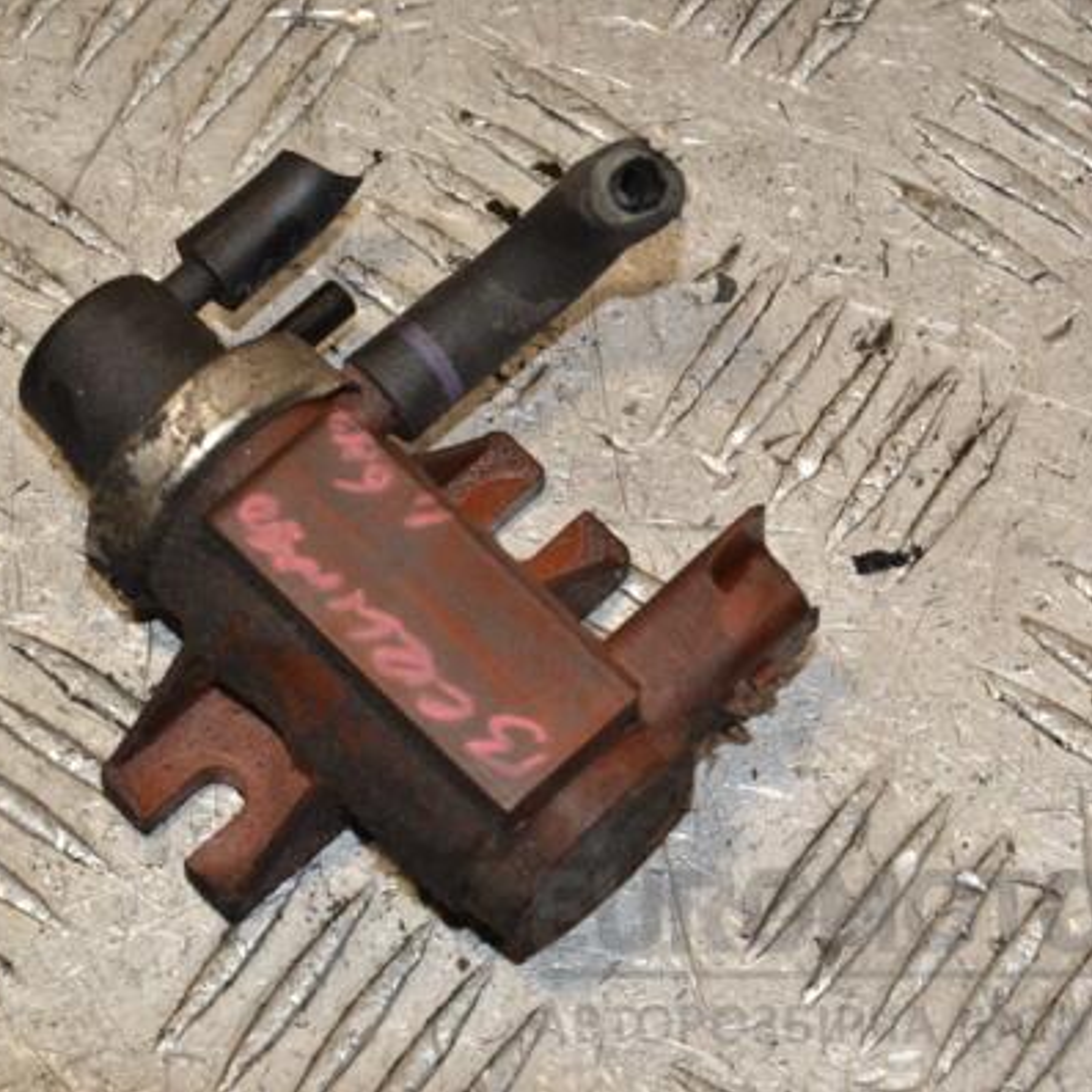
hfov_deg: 12.1
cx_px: 481
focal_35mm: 145
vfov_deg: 12.1
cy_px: 545
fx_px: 5162
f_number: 10
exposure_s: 1/200
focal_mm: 75
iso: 800
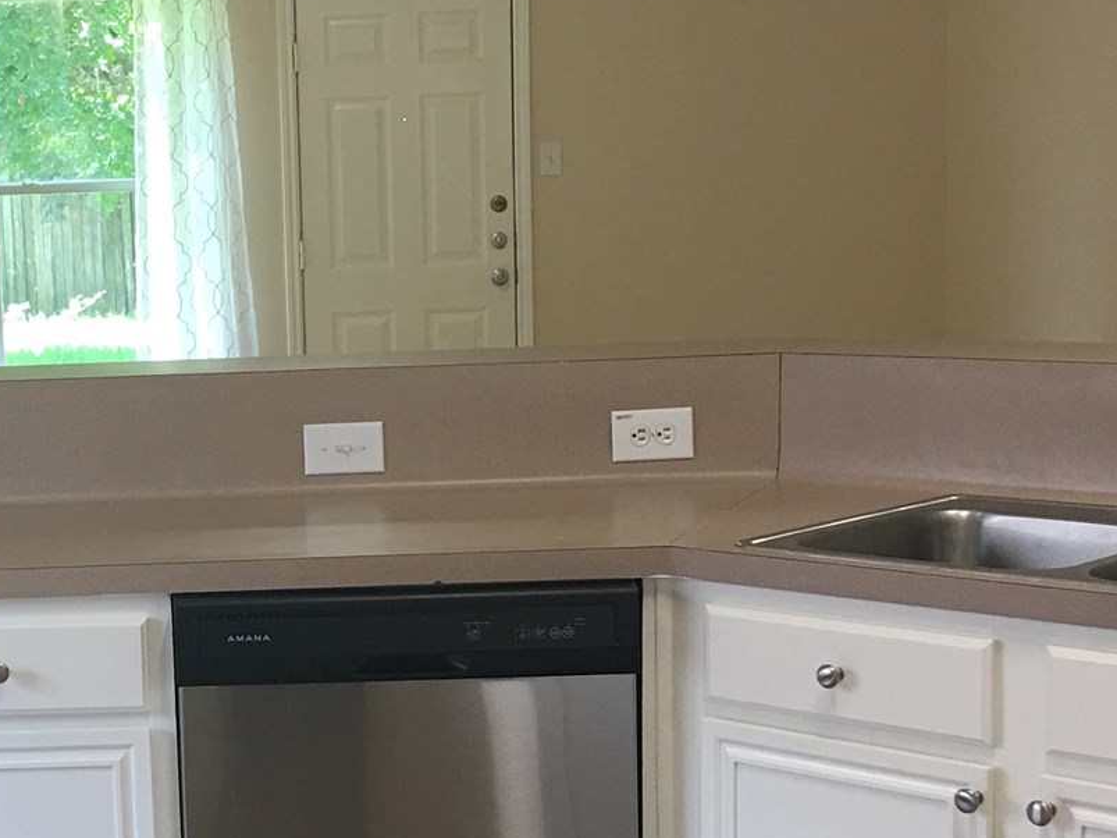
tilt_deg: -7.4
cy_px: 535
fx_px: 2387
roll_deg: +2.0
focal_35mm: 74
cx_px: 185
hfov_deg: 25.8
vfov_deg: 19.8
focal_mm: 4.15
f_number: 2.2
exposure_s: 1/30
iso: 32
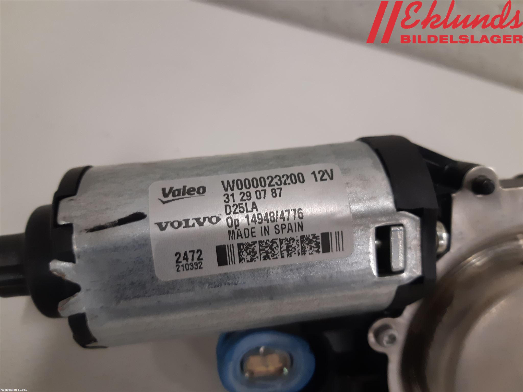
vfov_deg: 53.1
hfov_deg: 67.3
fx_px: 393
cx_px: 262
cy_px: 196
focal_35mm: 26
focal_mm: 3.93
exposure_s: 1/50
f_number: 1.7
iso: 160
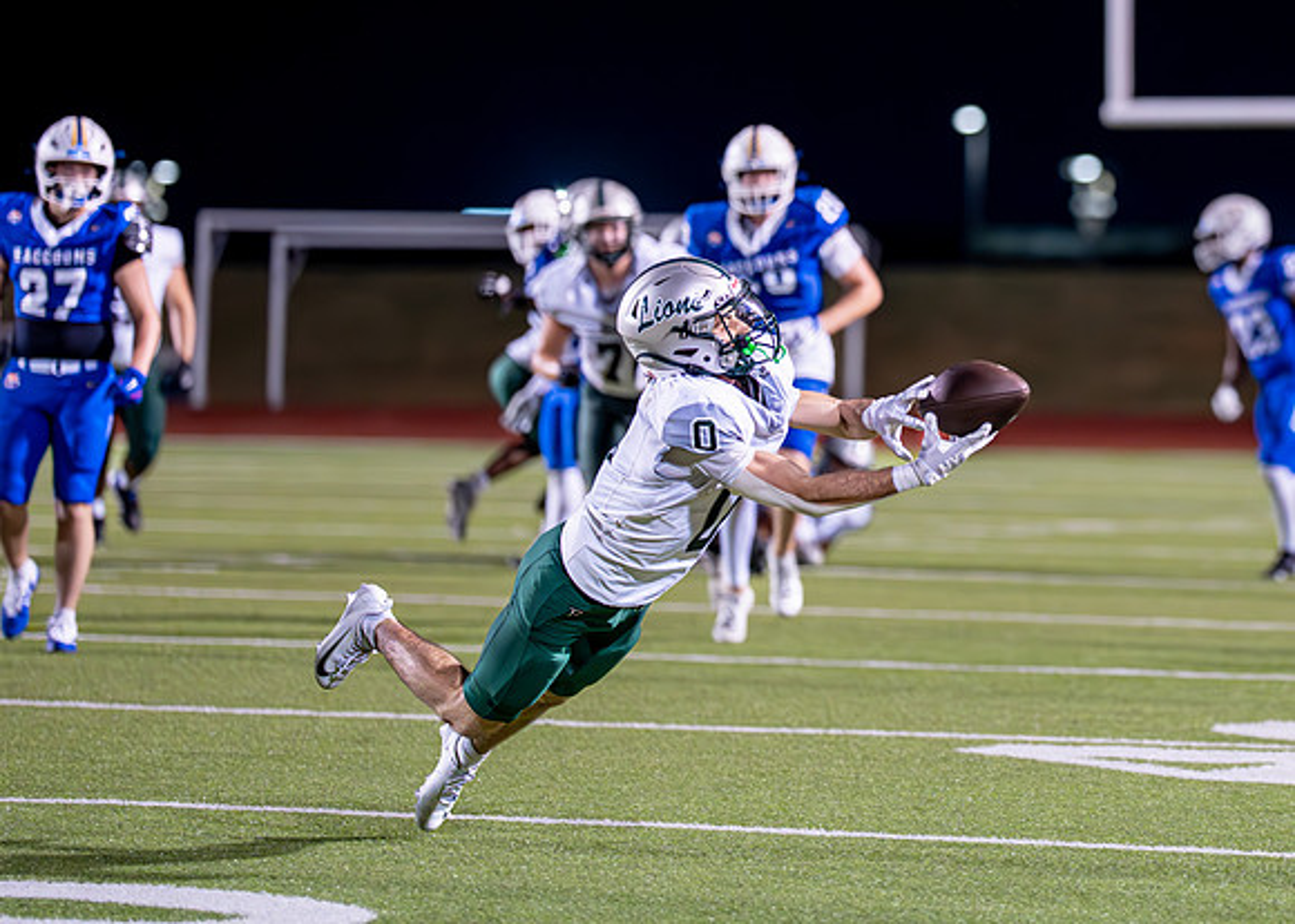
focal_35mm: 260
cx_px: 1247
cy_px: 248
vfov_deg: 5.5
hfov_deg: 7.7
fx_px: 9555
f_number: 1.8
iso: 4000
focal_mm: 135
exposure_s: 1/1250
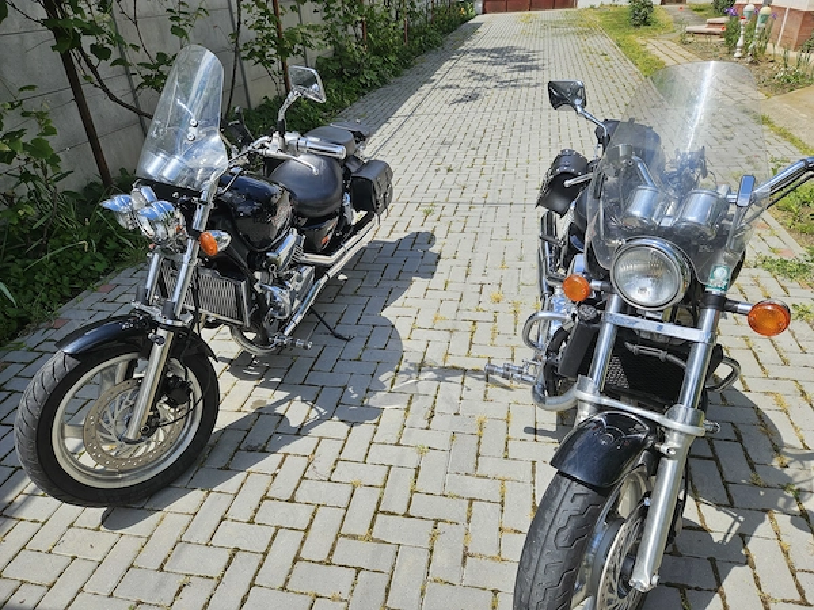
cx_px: 407
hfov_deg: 73.9
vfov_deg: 58.9
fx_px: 541
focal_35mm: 23
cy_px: 305
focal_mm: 5.4
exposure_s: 1/1751
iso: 25
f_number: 1.8
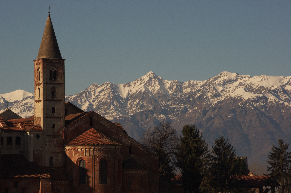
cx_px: 146
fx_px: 1671
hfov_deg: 10.0
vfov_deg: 6.6
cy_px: 96
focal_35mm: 207
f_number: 25
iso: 400
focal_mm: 137.5
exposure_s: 1/250
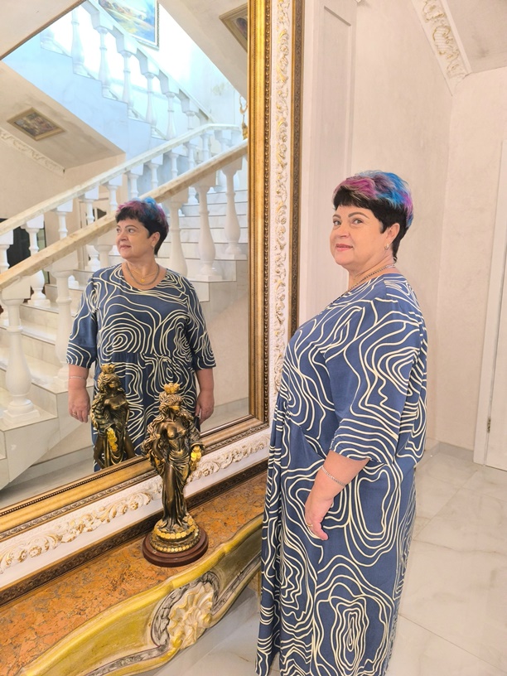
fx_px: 449
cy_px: 338
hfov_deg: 58.9
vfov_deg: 73.9
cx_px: 254
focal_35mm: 23
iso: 1600
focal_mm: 6.14
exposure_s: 1/100
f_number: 1.65
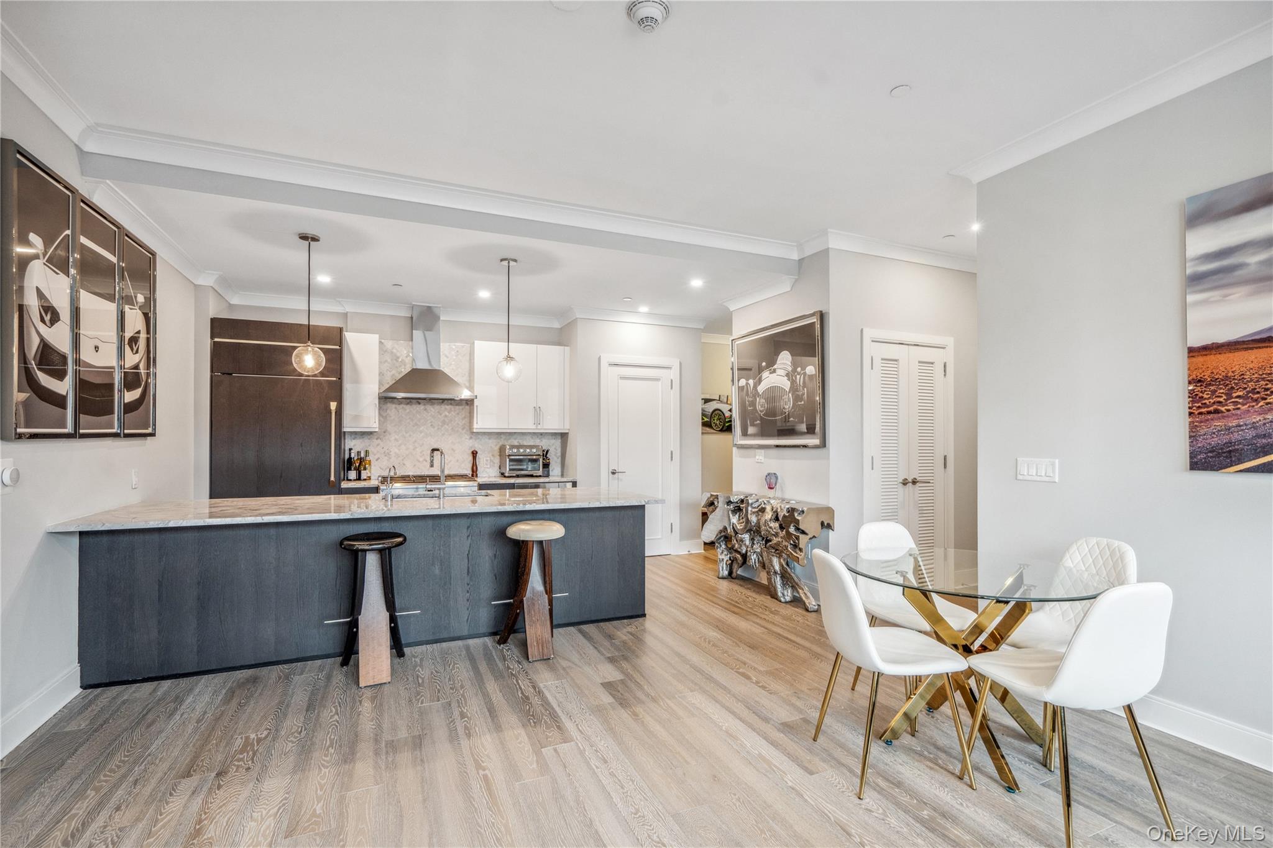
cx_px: 636
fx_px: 566
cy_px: 424
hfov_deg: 96.7
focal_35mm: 16
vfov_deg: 73.7
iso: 640
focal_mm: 16
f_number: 6.3
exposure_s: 1/80
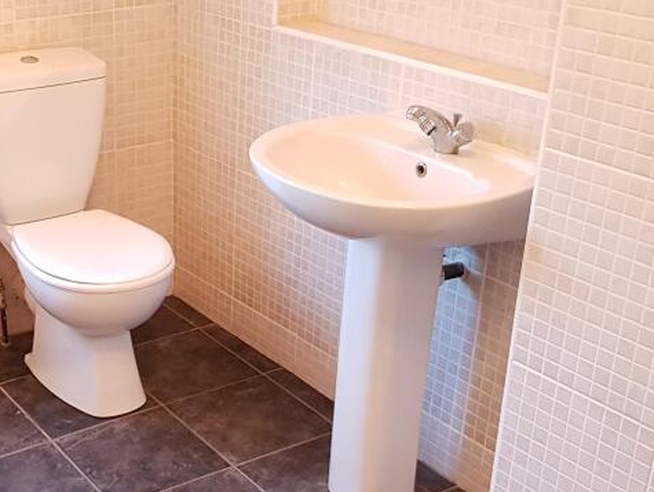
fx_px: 1059
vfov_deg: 25.9
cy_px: 351
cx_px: 140
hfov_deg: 33.4
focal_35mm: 56
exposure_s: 1/25
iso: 250
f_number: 1.7
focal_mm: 4.2
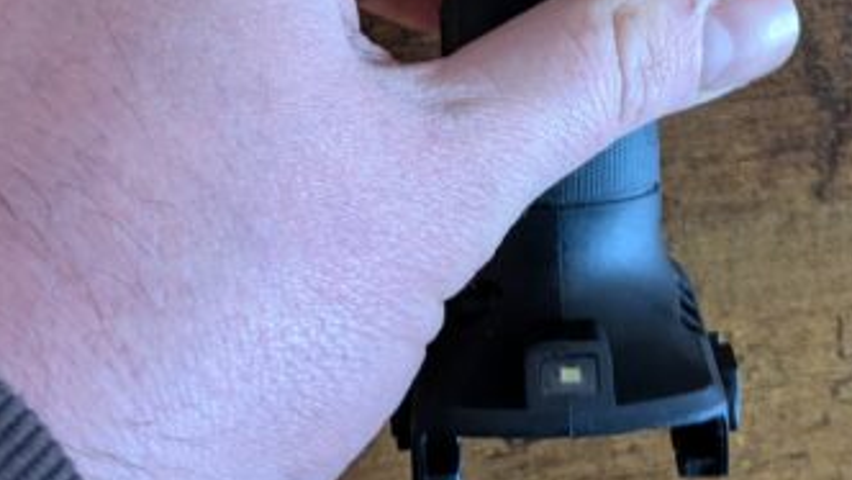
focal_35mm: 84
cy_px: -312
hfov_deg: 25.2
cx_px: 565
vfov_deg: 13.3
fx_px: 1898
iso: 584
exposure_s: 1/25
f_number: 1.89
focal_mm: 5.43
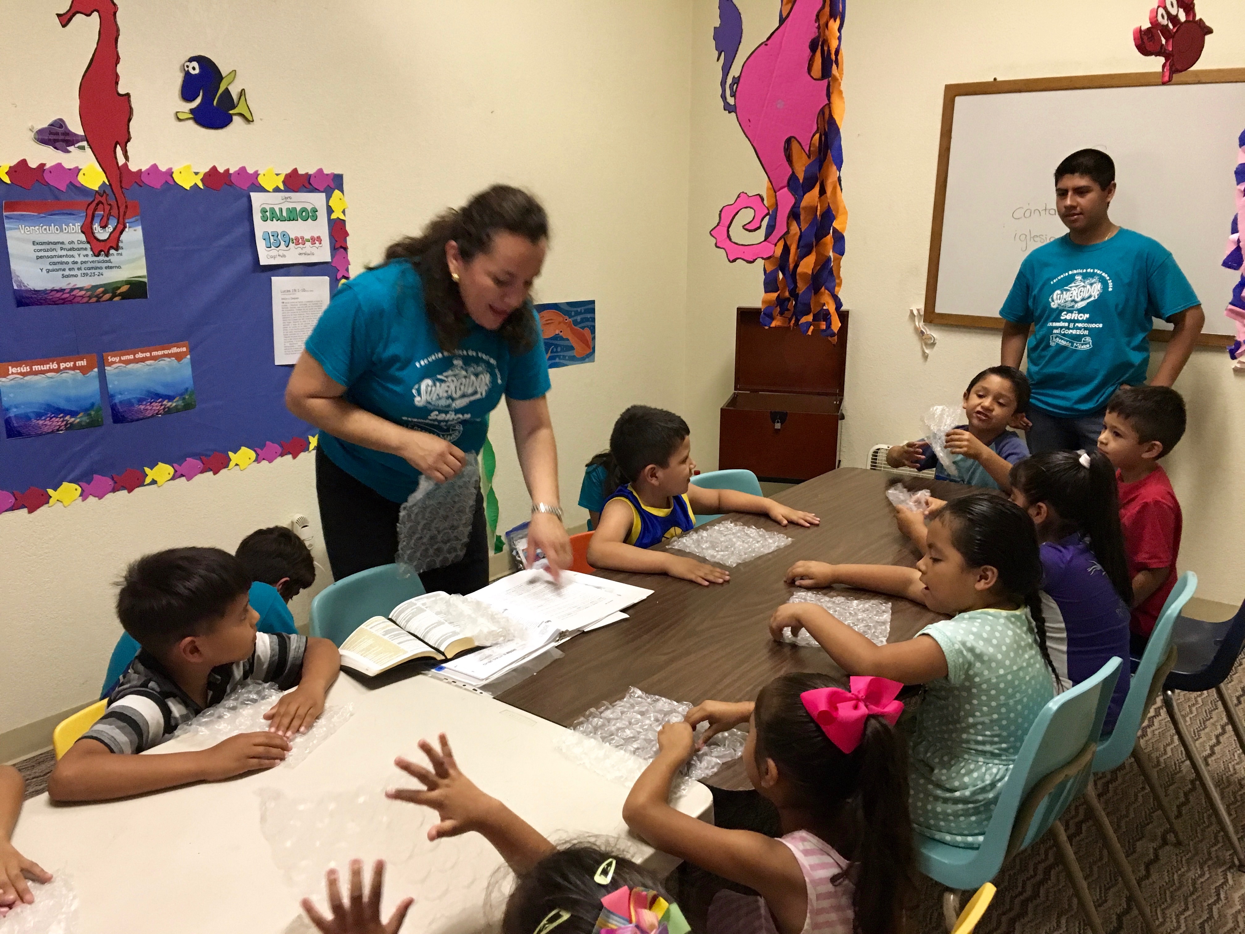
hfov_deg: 61.7
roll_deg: -0.6
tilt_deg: -13.0
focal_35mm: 29
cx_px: 622
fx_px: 1043
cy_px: 467
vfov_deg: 48.2
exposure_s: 1/30
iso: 200
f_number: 2.2
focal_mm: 4.15
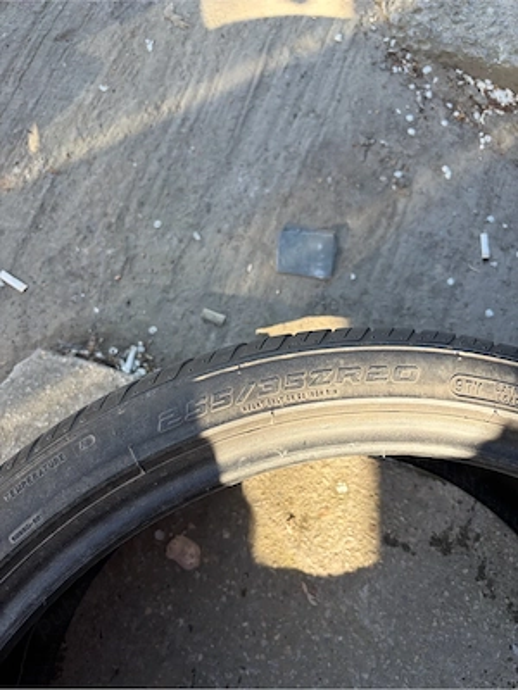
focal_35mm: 26
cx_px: 259
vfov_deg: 67.3
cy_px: 345
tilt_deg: -78.0
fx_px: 519
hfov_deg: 53.1
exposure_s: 1/289
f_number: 1.6
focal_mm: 5.96
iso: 40
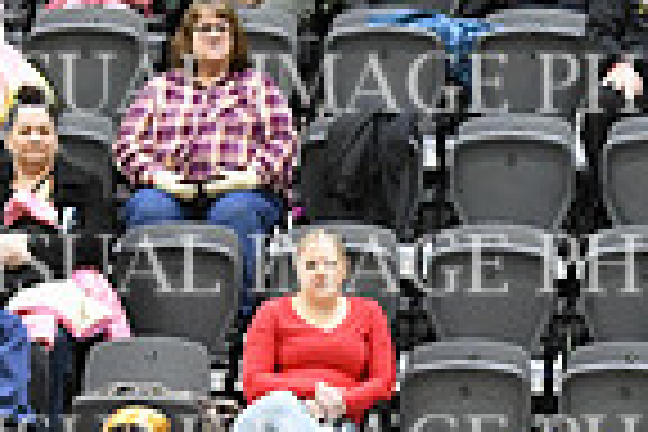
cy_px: 718
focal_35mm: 494
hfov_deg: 4.2
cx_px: 513
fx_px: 8891
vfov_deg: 2.8
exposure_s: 1/250
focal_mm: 82
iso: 5000
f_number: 4
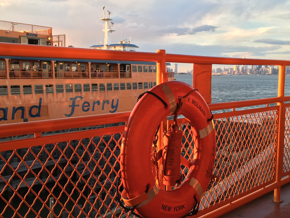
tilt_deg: -6.9
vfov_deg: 35.1
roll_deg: -0.4
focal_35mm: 41
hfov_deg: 45.7
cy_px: 118
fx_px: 343
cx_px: 125
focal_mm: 4.15
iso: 25
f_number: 2.2
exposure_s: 1/127
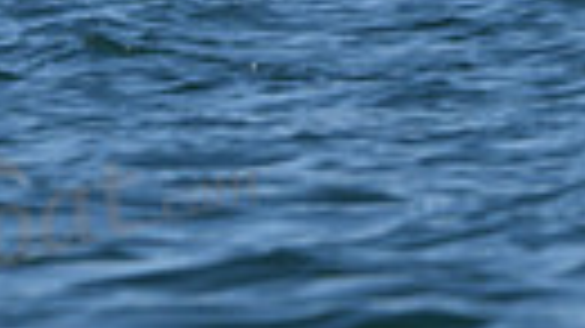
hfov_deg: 3.1
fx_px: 10854
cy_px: -505
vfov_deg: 1.7
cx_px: 495
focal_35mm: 700
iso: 250
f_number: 9
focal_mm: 150
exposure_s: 1/1250
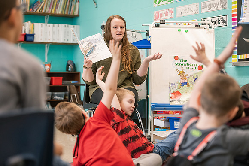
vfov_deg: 16.7
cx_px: 124
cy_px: 83
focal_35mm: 82
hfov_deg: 24.8
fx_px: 567
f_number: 3.2
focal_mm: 82
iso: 1600
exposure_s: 1/160
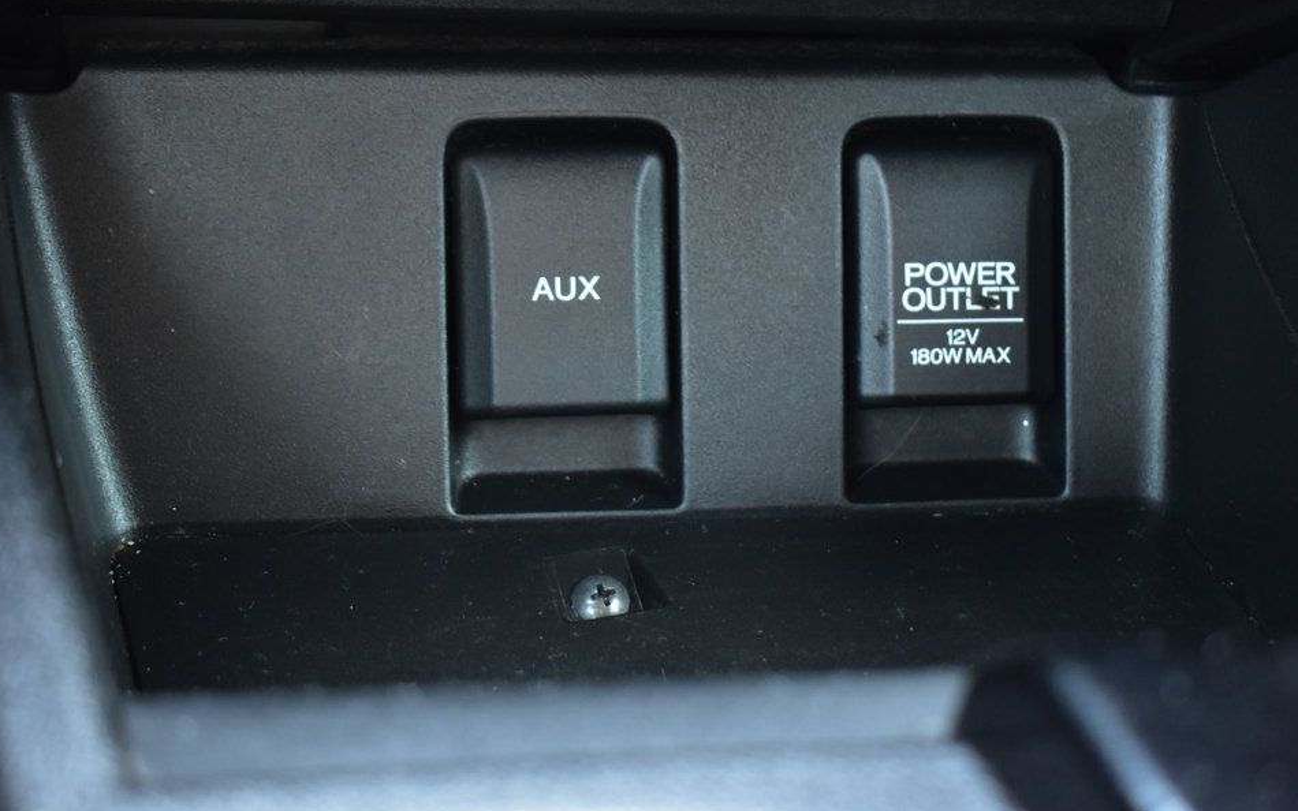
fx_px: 1981
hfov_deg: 36.3
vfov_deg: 23.1
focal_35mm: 56
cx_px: 678
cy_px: 363
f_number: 4.5
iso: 1600
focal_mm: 34
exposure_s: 1/5
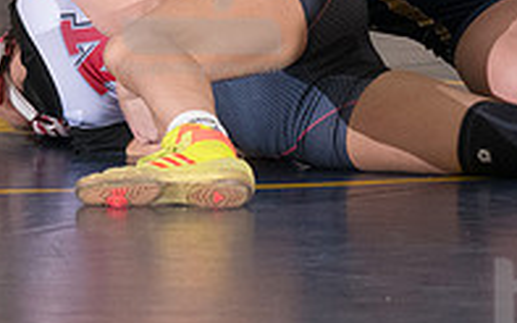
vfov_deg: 1.7
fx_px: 11043
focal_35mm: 784
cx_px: 202
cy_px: -16
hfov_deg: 2.7
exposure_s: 1/250
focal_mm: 175
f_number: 5.6
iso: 2000
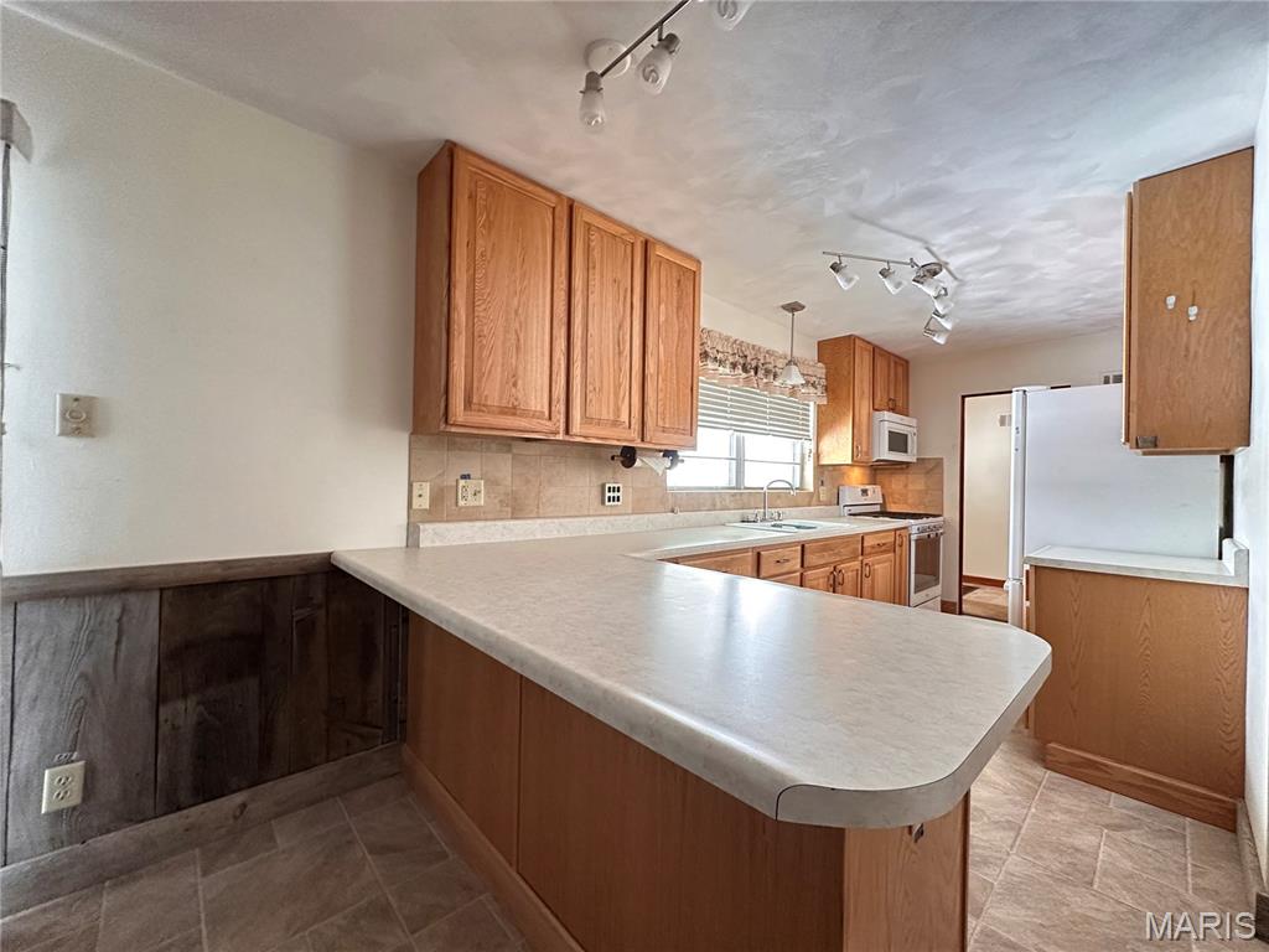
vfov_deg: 85.7
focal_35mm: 14
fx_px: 513
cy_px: 476
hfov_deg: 102.1
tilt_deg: +0.9
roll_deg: -1.2
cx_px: 634
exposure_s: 1/60
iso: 640
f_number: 2.2
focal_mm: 2.22
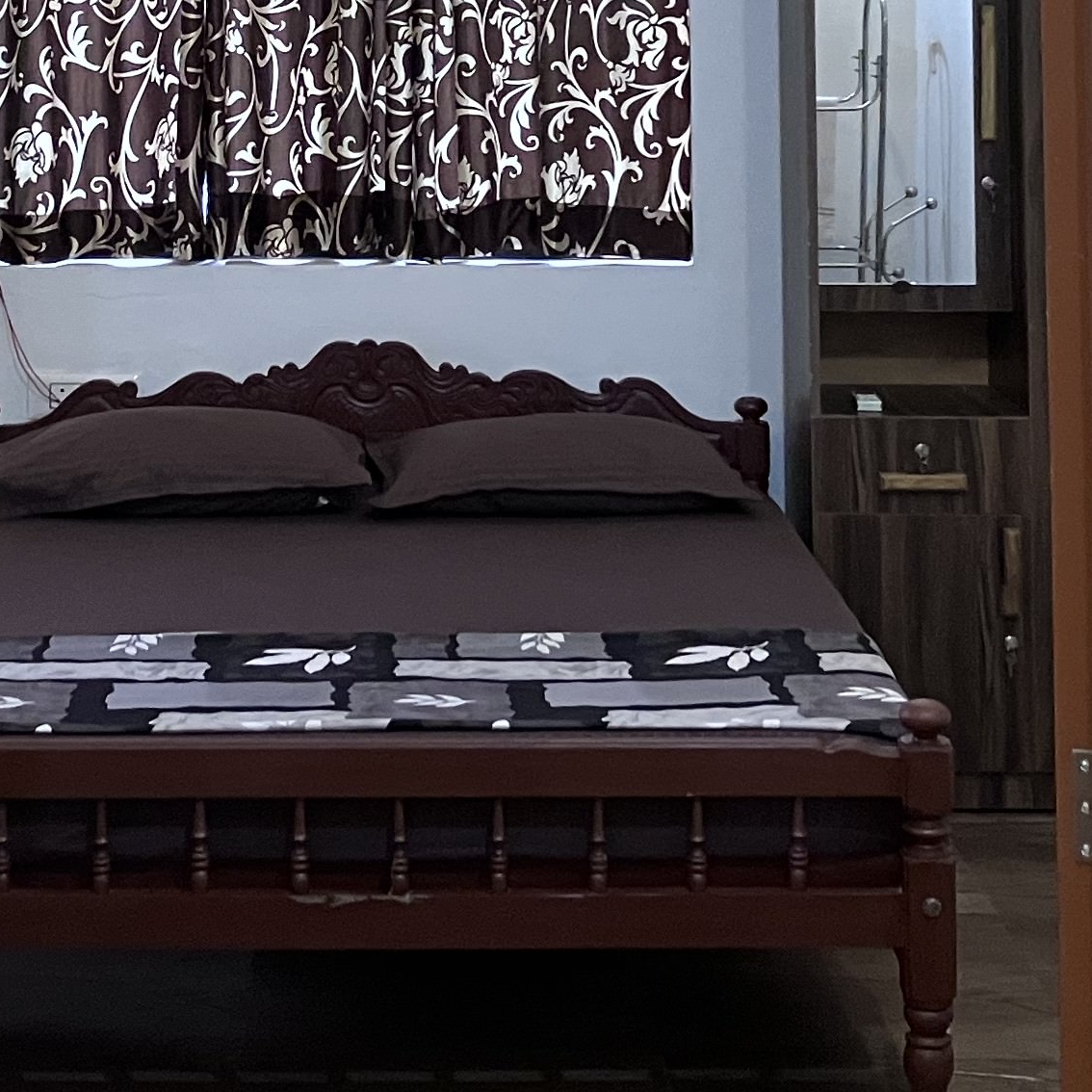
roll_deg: +0.3
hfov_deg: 19.6
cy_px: -100
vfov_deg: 19.0
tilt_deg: +1.4
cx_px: 333
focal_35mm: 88
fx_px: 3141
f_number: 1.8
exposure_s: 1/50
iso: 200
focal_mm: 3.99
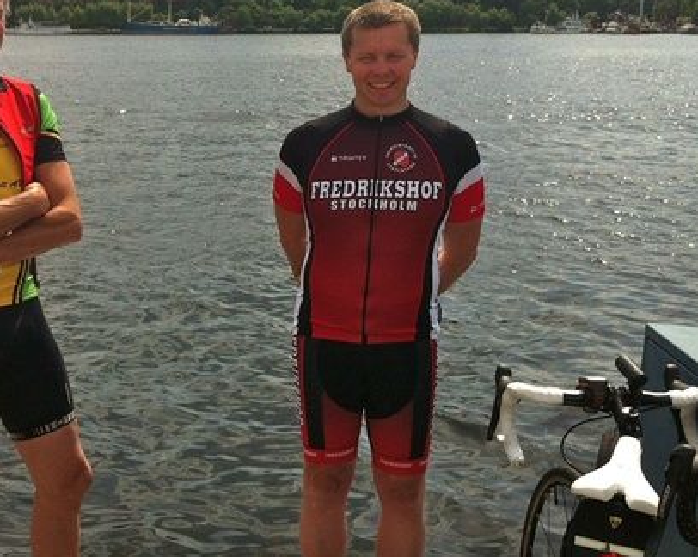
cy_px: 148
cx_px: 181
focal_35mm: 61
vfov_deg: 24.7
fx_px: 1259
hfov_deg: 30.5
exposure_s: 1/2155
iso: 80
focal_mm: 3.85
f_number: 2.8
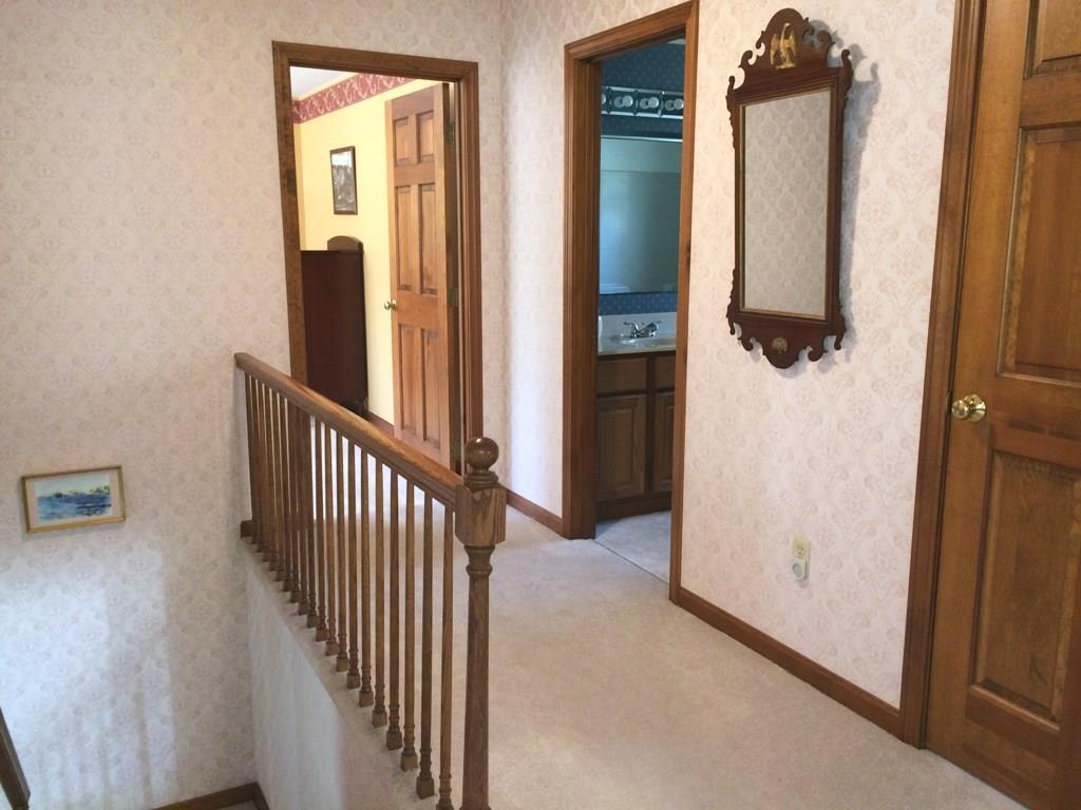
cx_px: 540
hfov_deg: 61.7
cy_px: 405
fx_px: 906
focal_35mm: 29
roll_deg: +0.0
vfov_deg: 48.2
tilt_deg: -11.2
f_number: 2.2
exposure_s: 1/30
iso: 160
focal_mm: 4.15
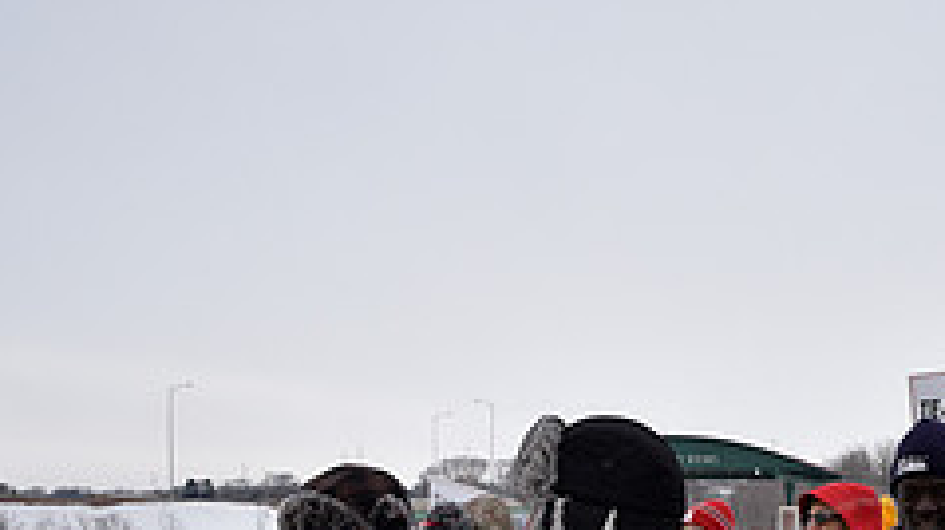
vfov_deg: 18.5
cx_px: 945
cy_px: 659
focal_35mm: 61
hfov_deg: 31.7
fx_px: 1527
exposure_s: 1/400
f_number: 10
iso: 400
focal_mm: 24
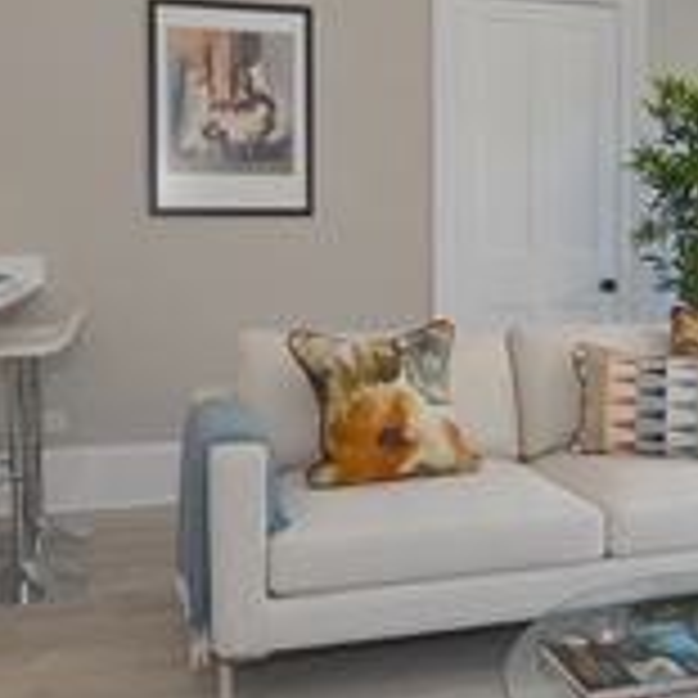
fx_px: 935
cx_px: 428
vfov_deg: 40.7
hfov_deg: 40.7
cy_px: 268
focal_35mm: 41
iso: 200
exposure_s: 1/125
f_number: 5.6
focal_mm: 10
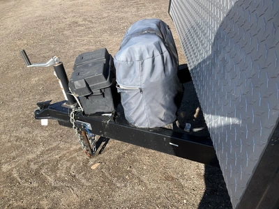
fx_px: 234
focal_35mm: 29
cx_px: 140
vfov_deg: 48.2
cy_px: 104
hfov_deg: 61.7
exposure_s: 1/944
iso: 25
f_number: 1.8
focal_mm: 3
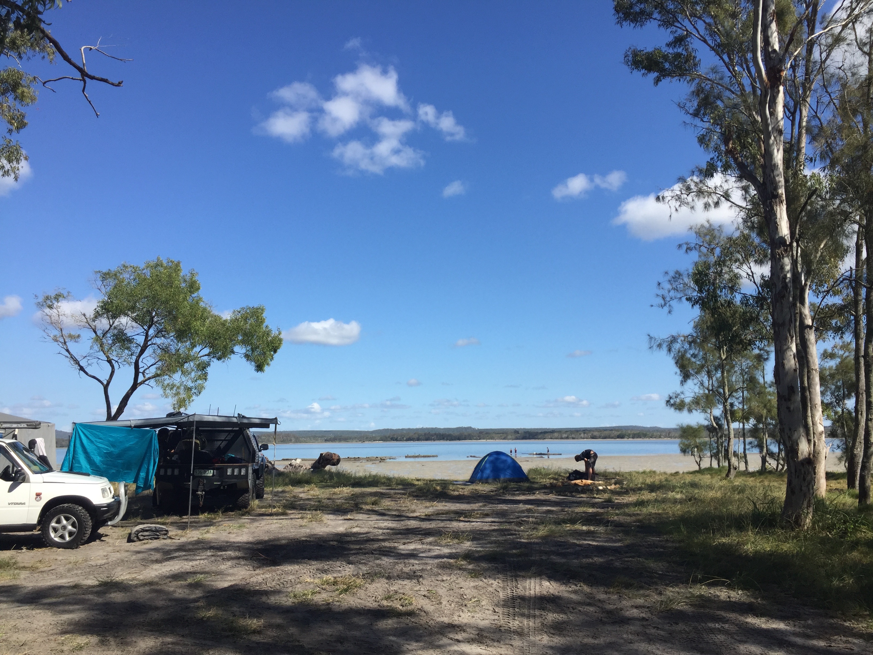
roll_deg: +0.8
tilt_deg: +10.7
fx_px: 731
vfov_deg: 48.2
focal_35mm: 29
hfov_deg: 61.7
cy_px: 328
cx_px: 436
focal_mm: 4.15
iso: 32
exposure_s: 1/1980
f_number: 2.2
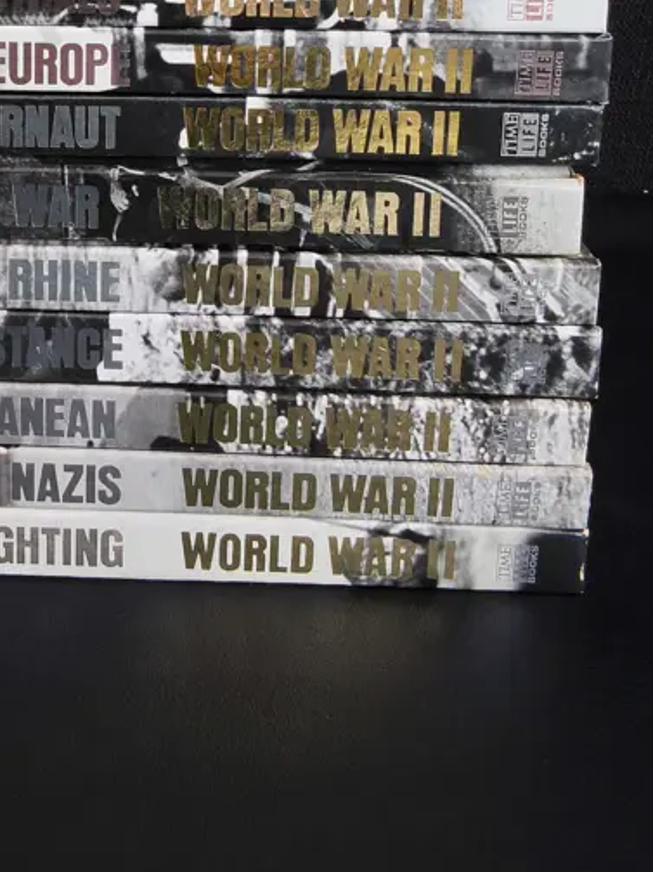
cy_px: -7
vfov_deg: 32.1
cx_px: 28
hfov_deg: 25.5
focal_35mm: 55
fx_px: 1384
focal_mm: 2.87
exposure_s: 1/120
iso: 40
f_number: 2
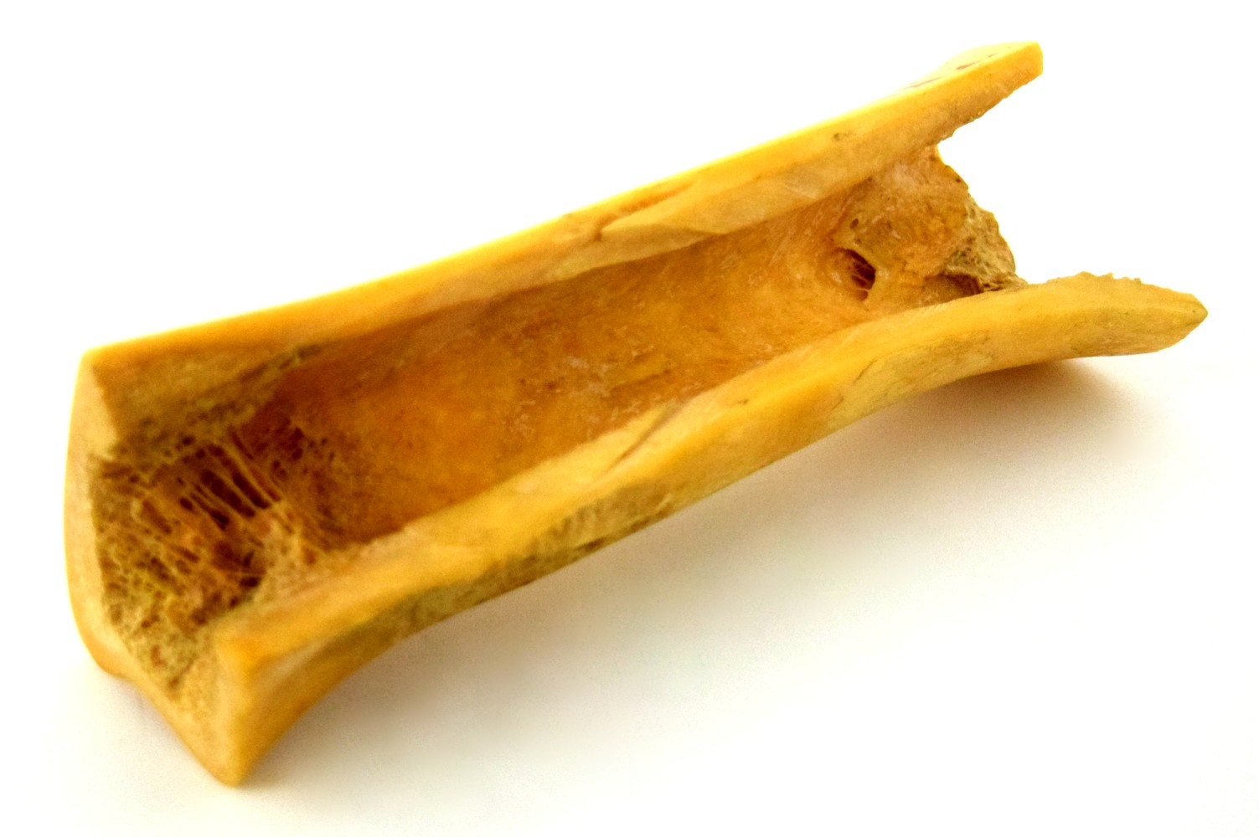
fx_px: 1835
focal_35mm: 52
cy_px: 418
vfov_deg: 25.7
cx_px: 630
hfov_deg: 37.9
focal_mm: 35
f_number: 4.5
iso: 1600
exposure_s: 1/3200
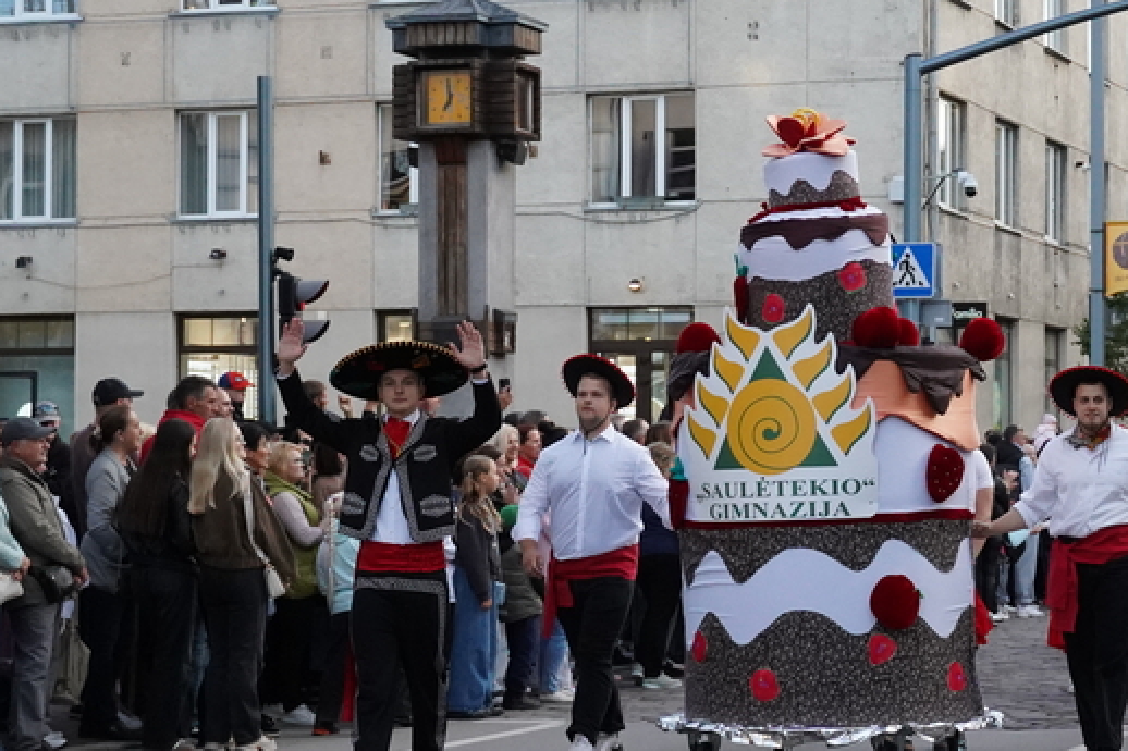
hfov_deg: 20.0
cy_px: 377
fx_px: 3195
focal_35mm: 102
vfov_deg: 13.4
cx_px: 750
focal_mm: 43
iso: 5000
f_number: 5
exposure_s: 1/2000
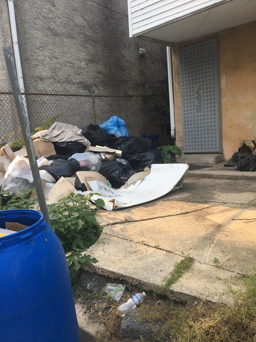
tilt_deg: -7.1
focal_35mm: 29
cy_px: 171
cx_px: 128
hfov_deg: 48.2
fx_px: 286
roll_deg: +3.2
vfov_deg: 61.7
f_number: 2.2
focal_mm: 4.15
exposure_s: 1/228
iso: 25
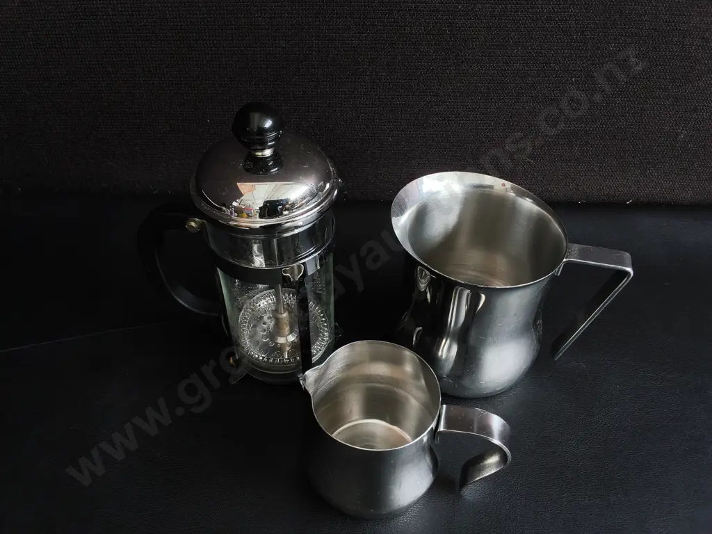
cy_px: 267
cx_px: 356
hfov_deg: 65.3
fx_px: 555
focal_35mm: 27
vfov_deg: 51.4
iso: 32
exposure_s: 1/100
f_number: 2
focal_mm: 2.87
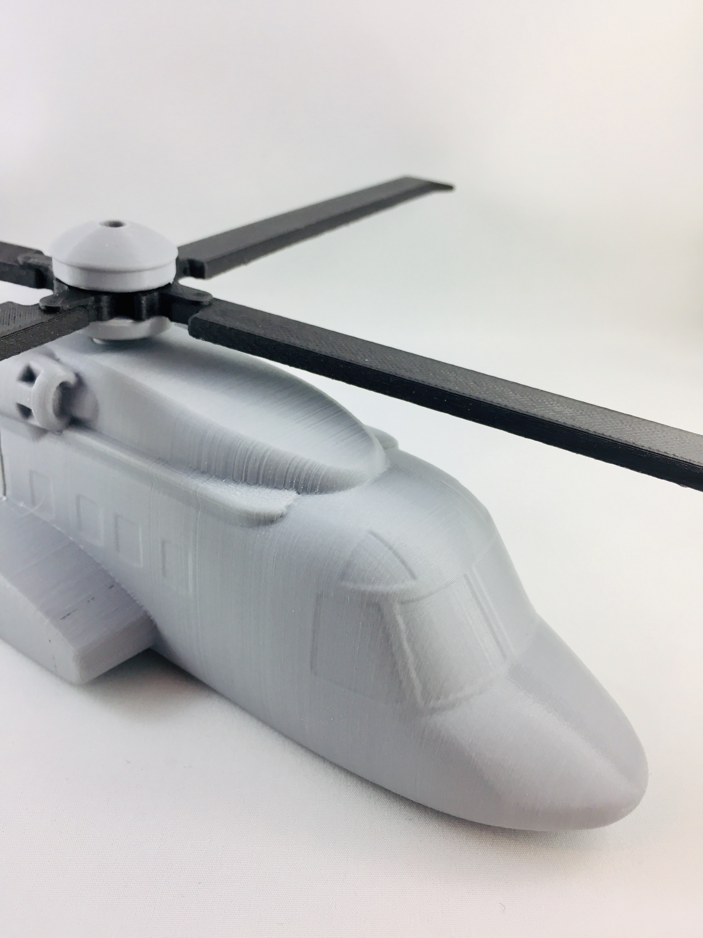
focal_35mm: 29
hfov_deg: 48.2
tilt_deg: -28.7
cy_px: 469
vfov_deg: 61.7
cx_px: 352
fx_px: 785
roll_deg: -0.4
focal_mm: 4.15
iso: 32
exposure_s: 1/40
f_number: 2.2
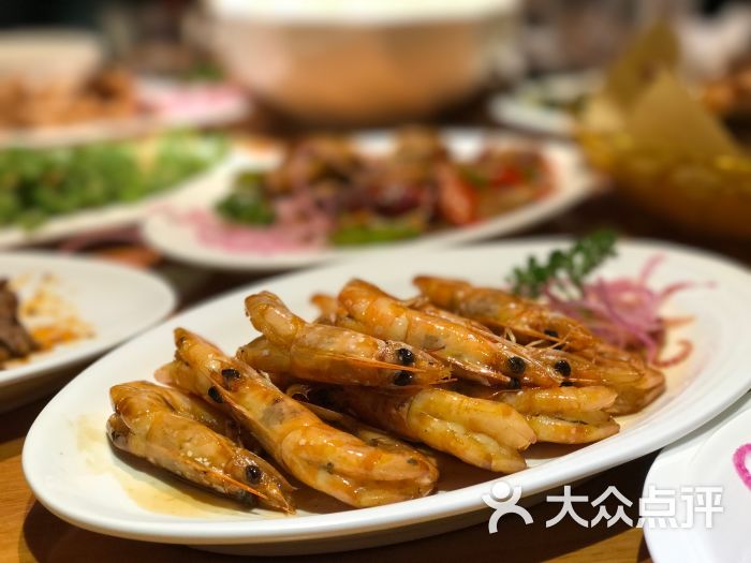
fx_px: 1237
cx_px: 376
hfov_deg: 33.8
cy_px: 282
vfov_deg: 25.7
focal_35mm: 57
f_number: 2.8
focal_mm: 6.6
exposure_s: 1/50
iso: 100
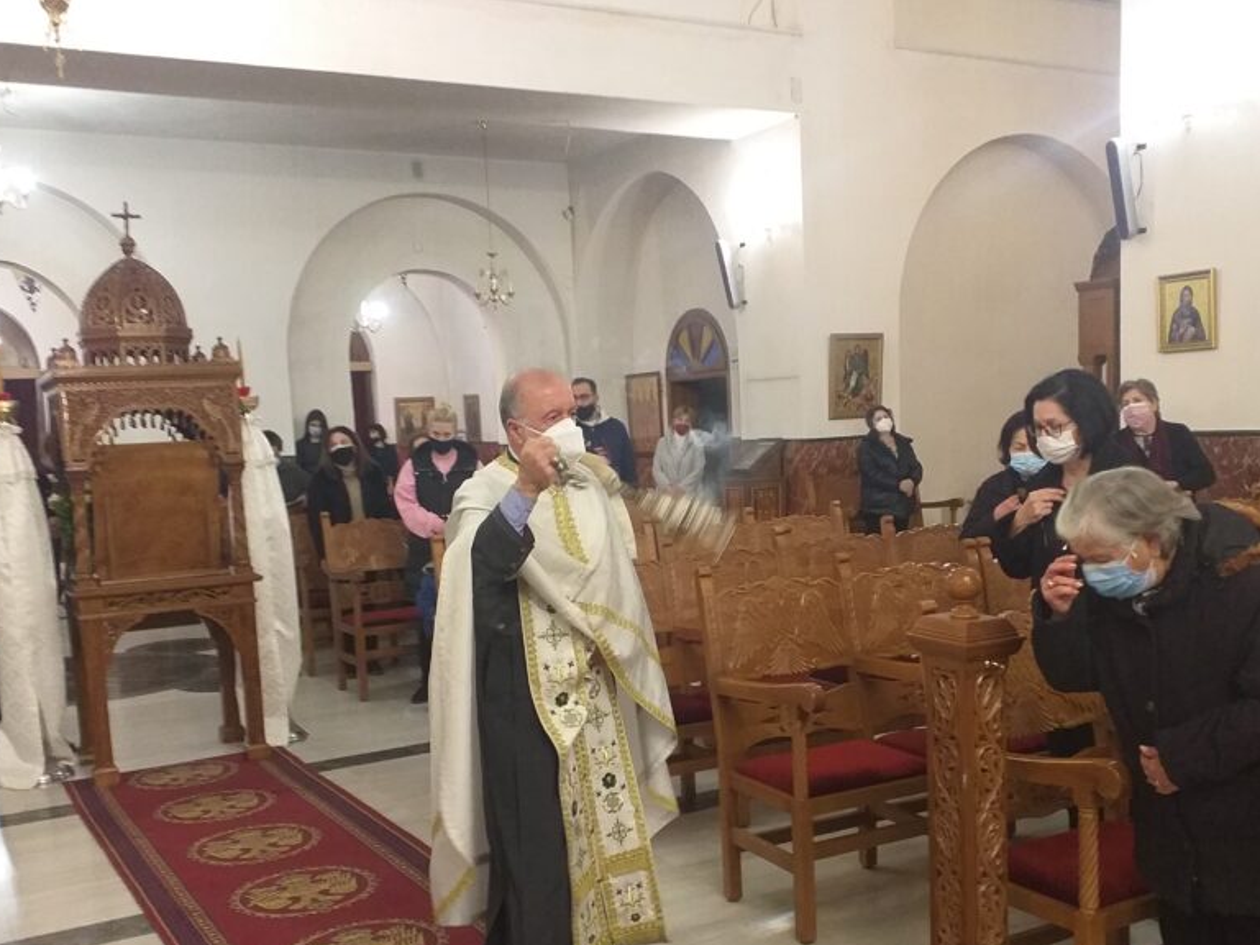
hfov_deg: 51.4
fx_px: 1310
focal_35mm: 36
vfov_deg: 39.5
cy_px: 576
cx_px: 633
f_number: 1.9
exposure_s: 1/25
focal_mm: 3.6
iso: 320
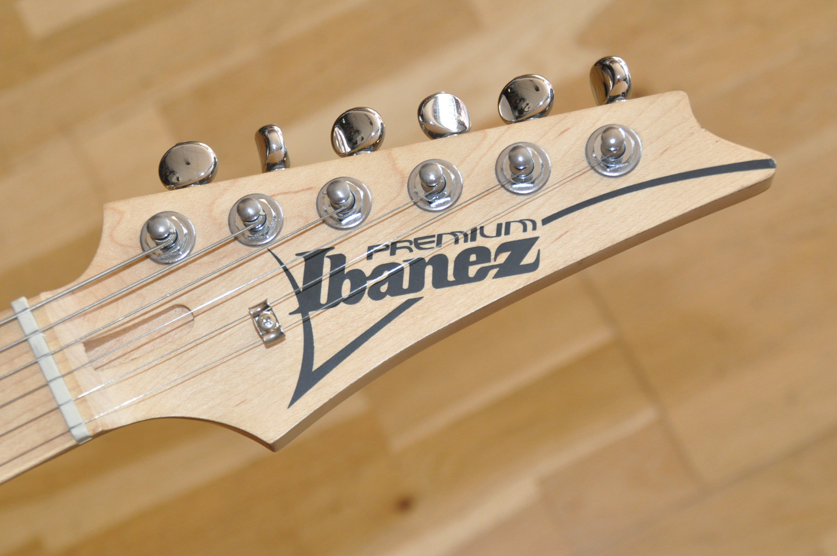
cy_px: 278
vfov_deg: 14.7
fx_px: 2160
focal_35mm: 93
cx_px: 418
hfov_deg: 21.9
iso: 2000
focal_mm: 62
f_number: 10
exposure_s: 1/200
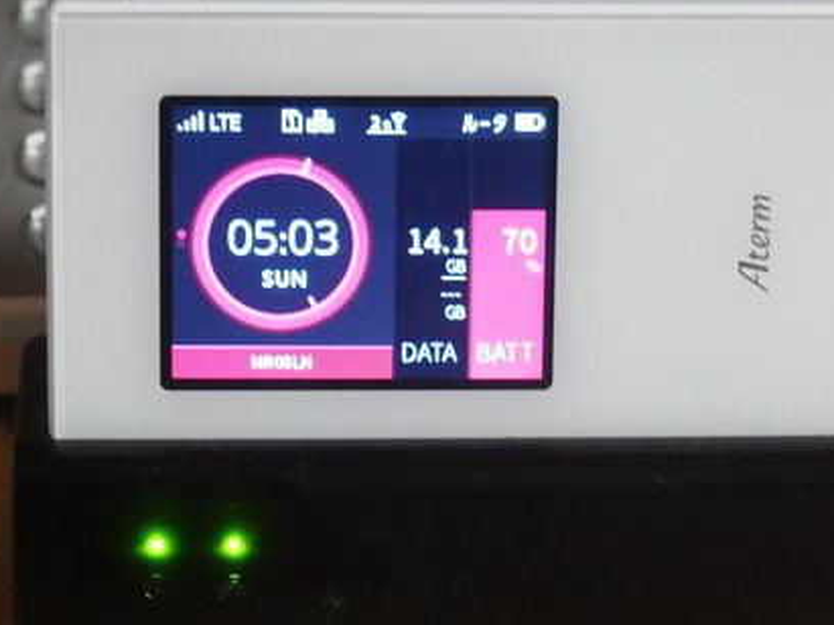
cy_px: 274
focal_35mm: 171
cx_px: 448
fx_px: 4119
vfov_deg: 8.7
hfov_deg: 11.6
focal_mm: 21
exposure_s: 1/20
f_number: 2.6
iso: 1600
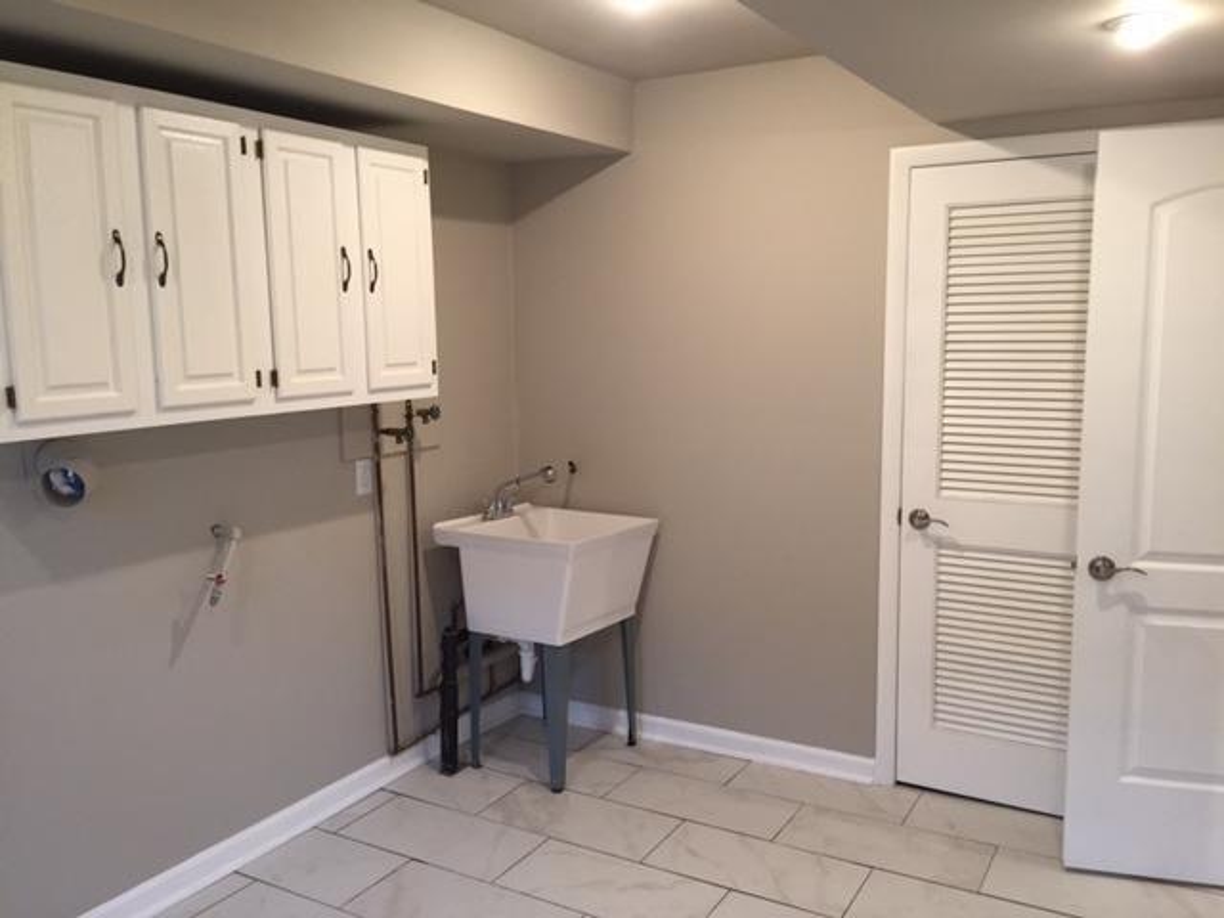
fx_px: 1025
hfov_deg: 61.7
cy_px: 459
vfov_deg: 48.2
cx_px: 612
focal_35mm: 29
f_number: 2.2
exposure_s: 1/30
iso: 100
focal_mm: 4.15
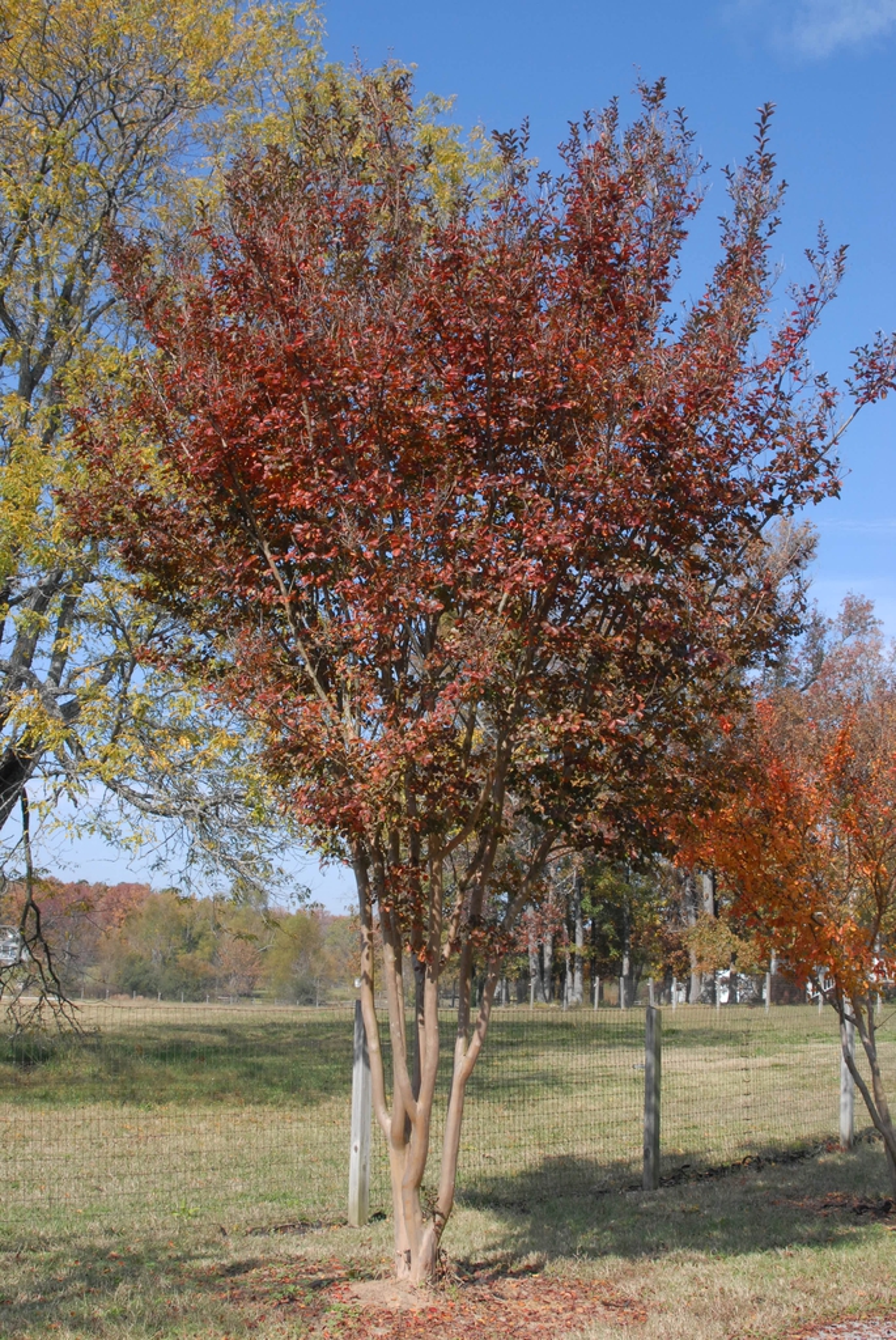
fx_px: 1564
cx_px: 448
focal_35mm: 42
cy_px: 670
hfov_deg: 32.0
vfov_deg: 46.4
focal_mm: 28
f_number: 9
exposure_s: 1/320
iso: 400
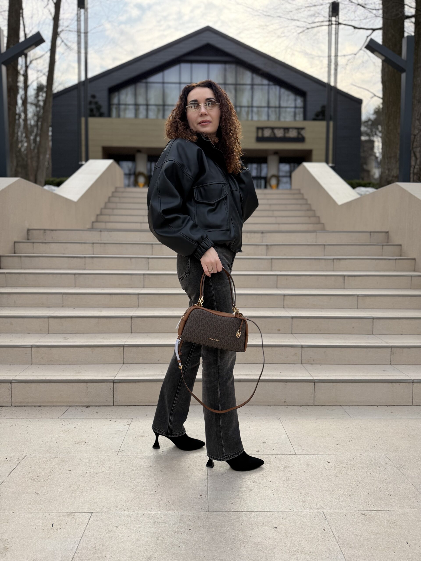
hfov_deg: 56.8
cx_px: 210
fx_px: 389
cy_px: 280
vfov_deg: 71.6
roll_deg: -1.0
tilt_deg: -4.5
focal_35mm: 24
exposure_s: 1/1337
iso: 100
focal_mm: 6.76
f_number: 1.78
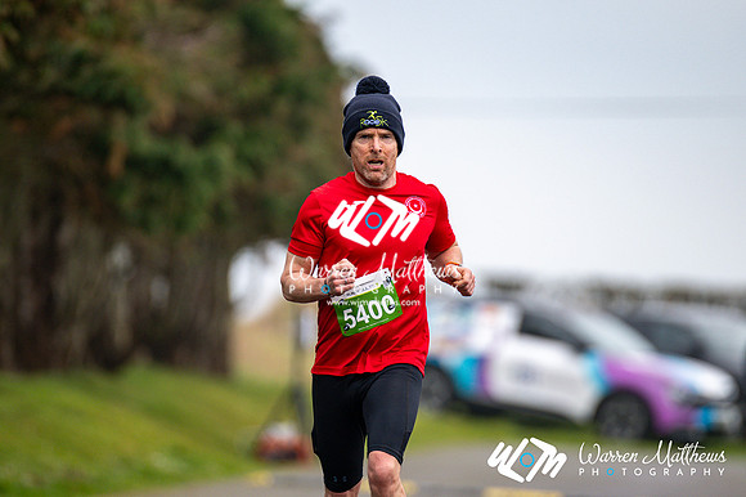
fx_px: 9319
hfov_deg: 4.6
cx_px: 373
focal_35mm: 450
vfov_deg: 3.1
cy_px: 248
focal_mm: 300
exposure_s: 1/1600
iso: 360
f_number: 2.8
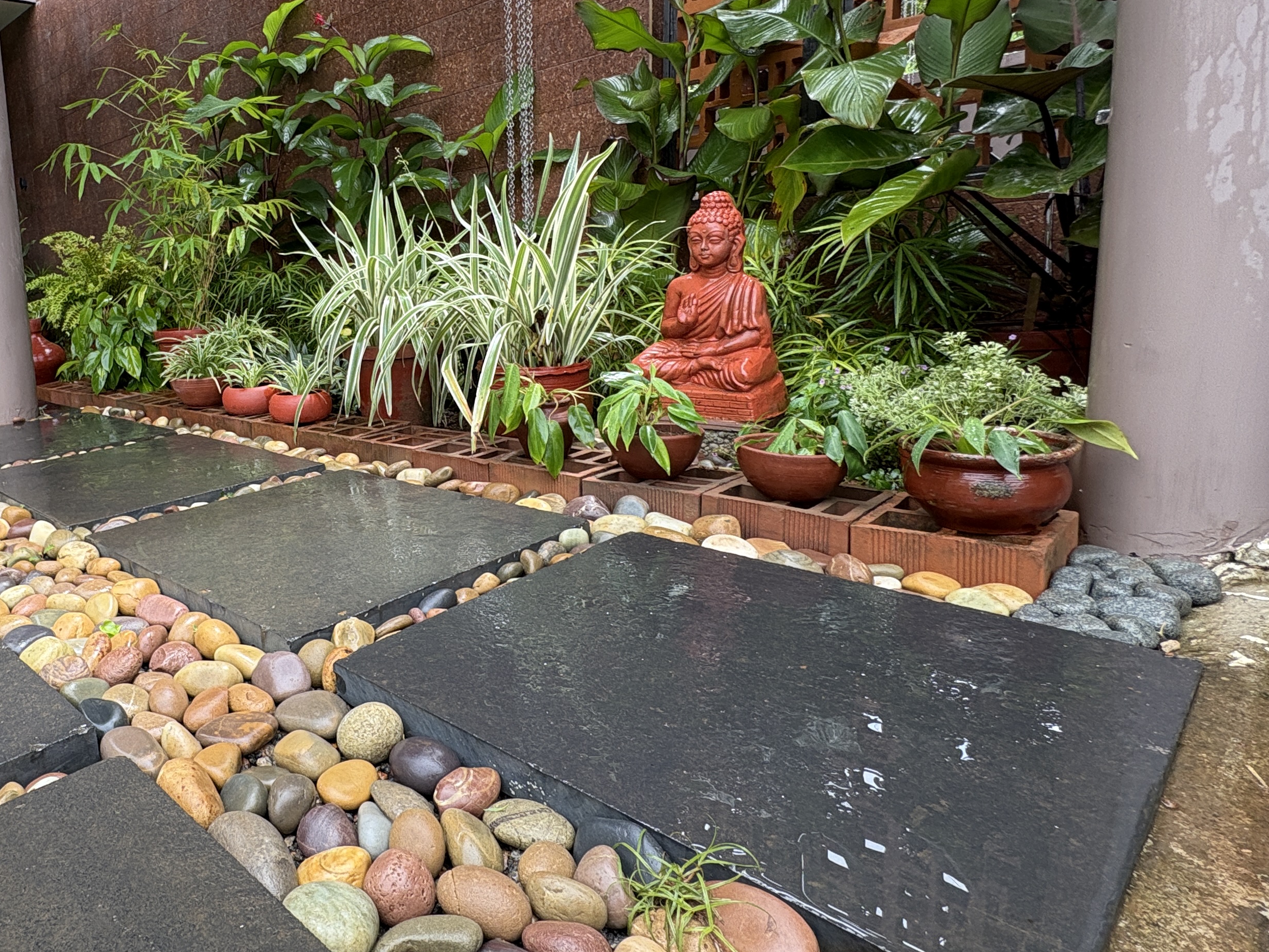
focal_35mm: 23
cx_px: 305
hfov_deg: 68.7
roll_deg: +3.0
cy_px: 400
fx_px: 843
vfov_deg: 58.6
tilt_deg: -8.8
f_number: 2.2
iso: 40
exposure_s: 1/233
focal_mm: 2.22
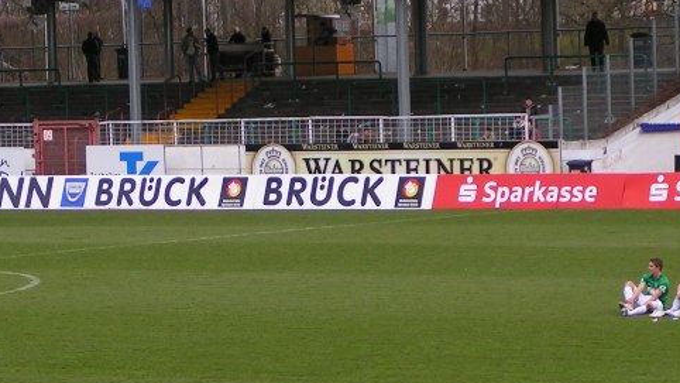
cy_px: 127
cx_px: 288
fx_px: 3714
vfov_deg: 5.9
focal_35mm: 206
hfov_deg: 10.5
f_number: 3.5
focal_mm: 17.4
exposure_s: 1/125
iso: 50
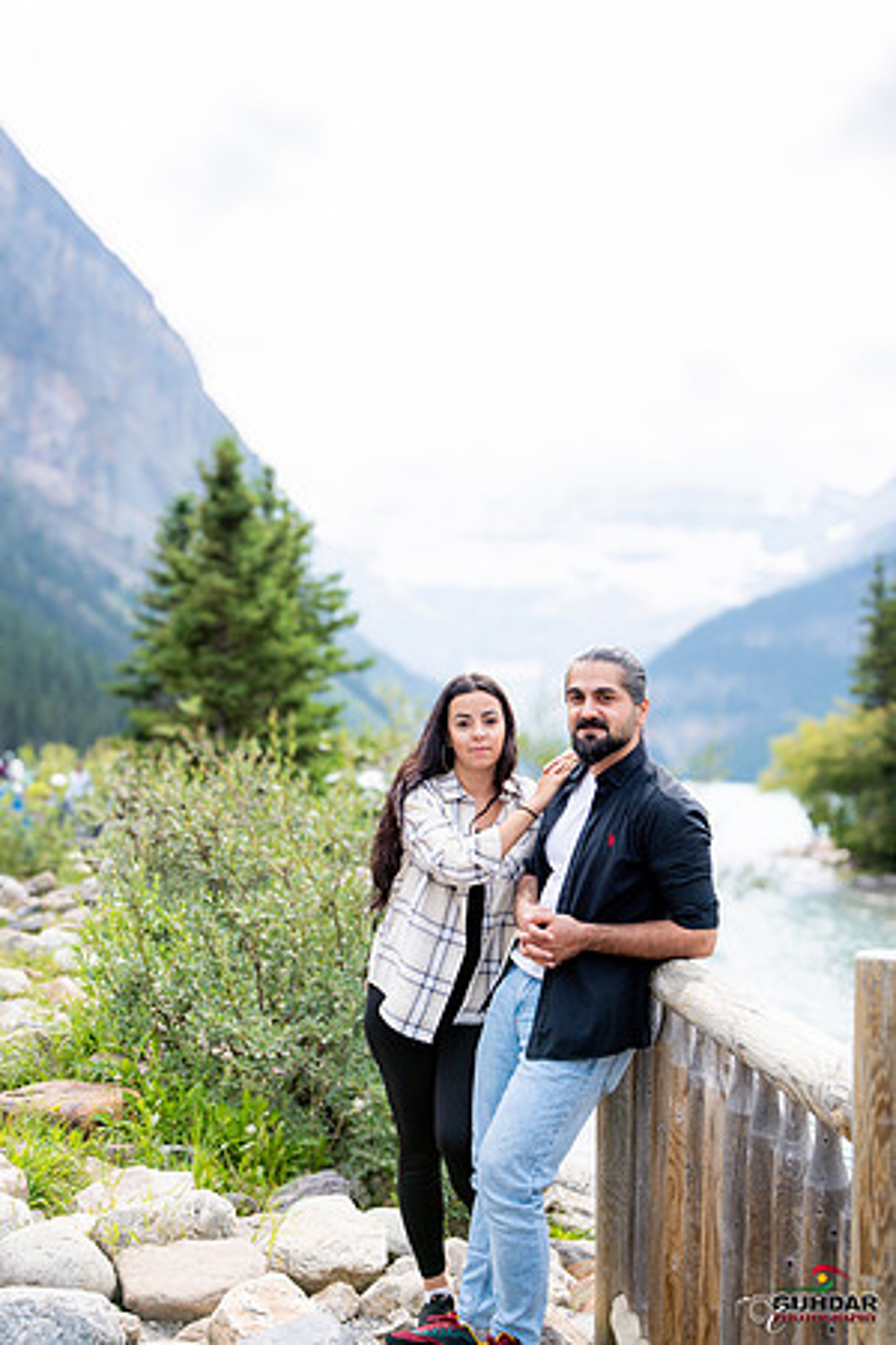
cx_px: 448
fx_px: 1307
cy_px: 672
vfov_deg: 54.4
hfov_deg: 37.9
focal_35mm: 35
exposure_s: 1/1250
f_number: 5
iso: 200
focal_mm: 35
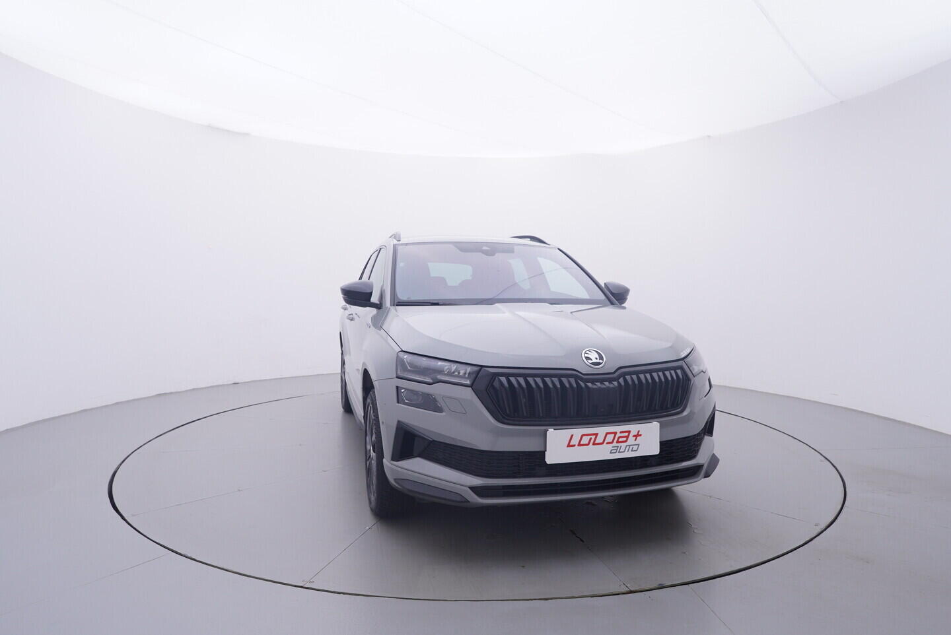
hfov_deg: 77.3
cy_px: 318
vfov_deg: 56.2
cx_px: 476
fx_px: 595
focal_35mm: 22
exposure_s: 1/80
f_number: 5
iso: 200
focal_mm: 15
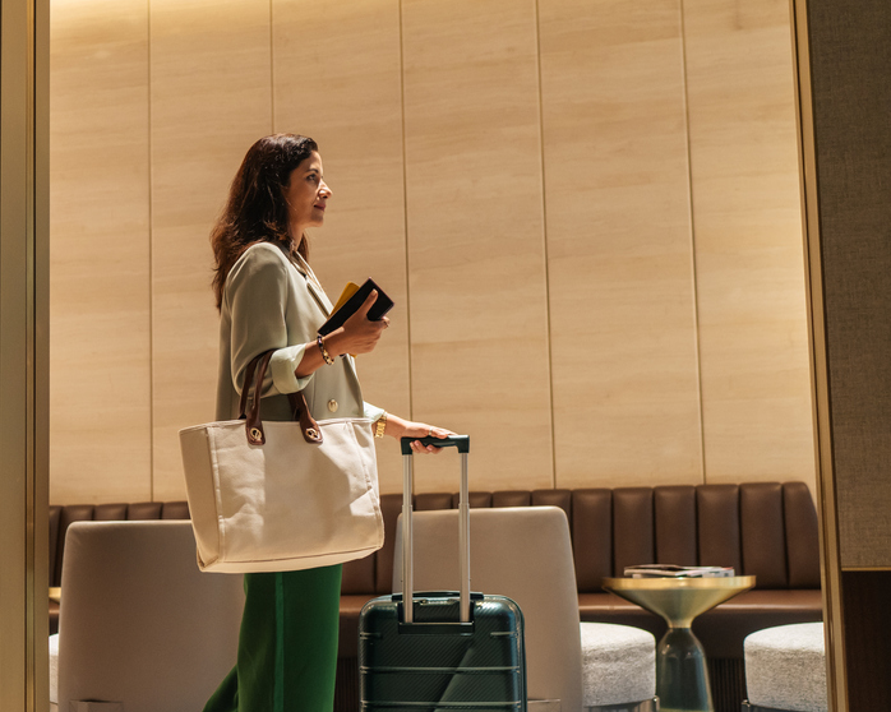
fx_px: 1555
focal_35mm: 59
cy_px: 342
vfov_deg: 25.8
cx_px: 136
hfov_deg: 30.9
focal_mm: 35
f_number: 2.2
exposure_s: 1/250
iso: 1000
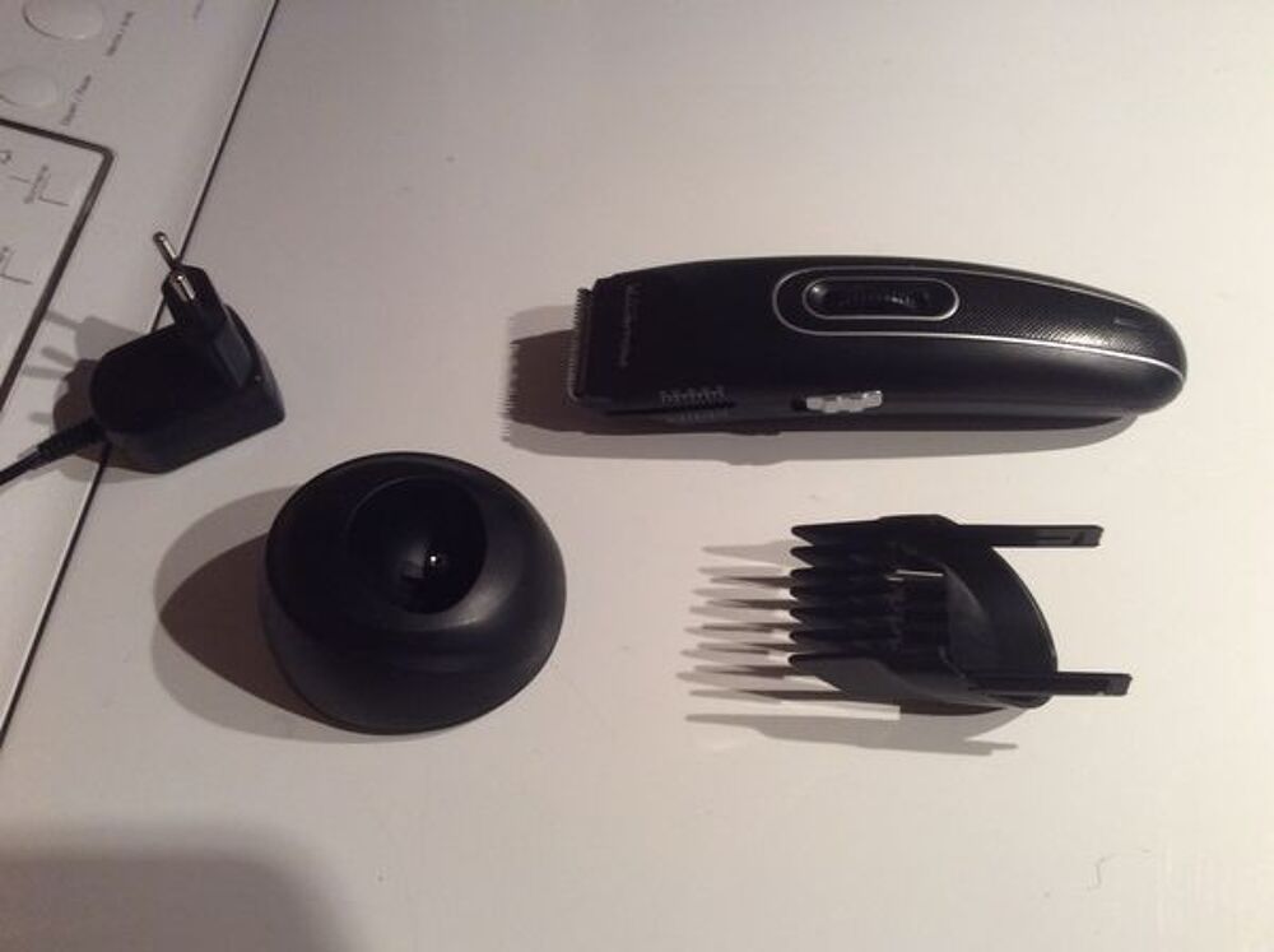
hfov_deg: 56.9
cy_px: 476
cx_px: 637
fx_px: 1176
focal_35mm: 32
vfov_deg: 44.1
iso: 100
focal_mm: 3.3
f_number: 2.4
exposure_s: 1/25
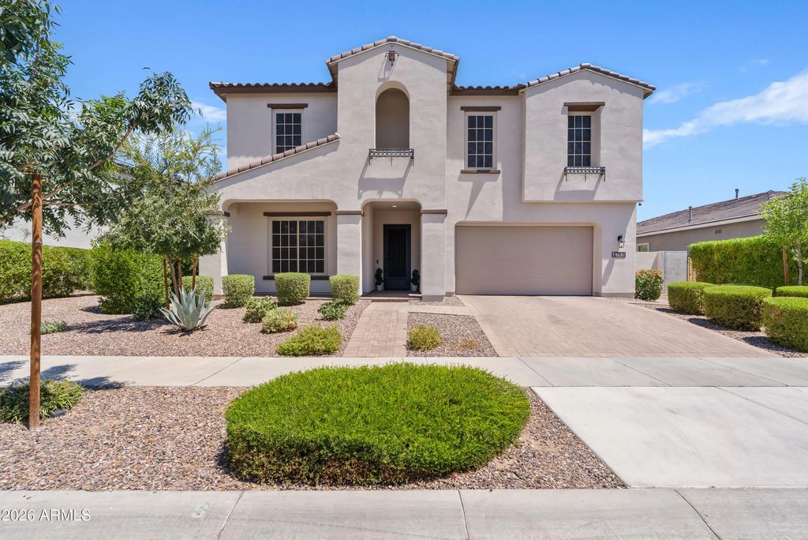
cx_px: 404
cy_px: 270
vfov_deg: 73.8
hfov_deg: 96.7
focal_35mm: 16
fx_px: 359
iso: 100
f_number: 8
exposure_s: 1/40
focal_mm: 16
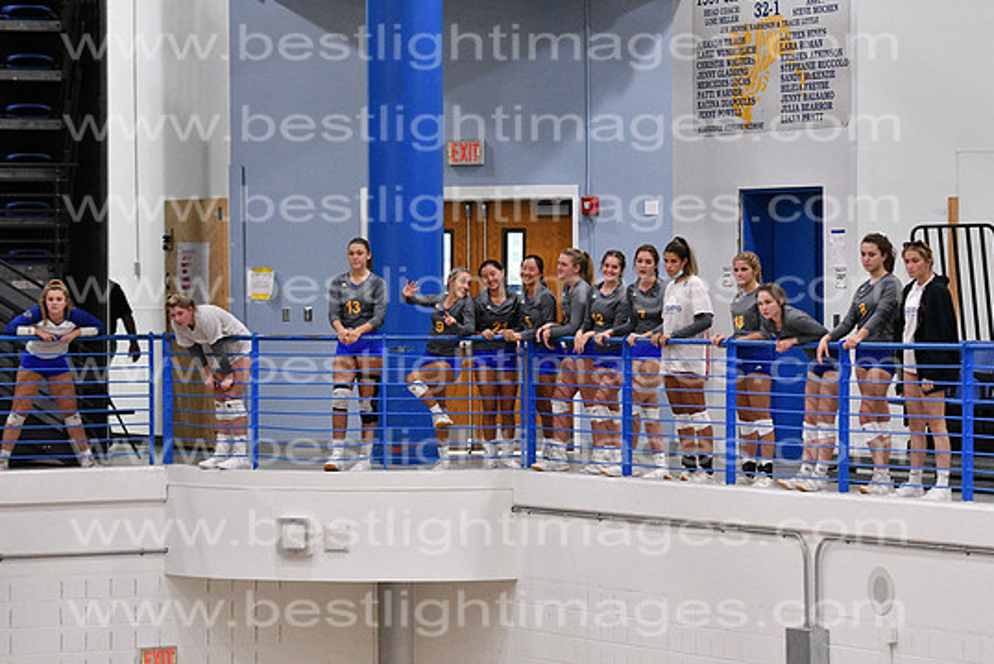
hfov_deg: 12.4
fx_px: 4557
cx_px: 488
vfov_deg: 8.3
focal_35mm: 165
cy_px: 330
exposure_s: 1/1250
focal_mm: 102
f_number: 3.2
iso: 6400
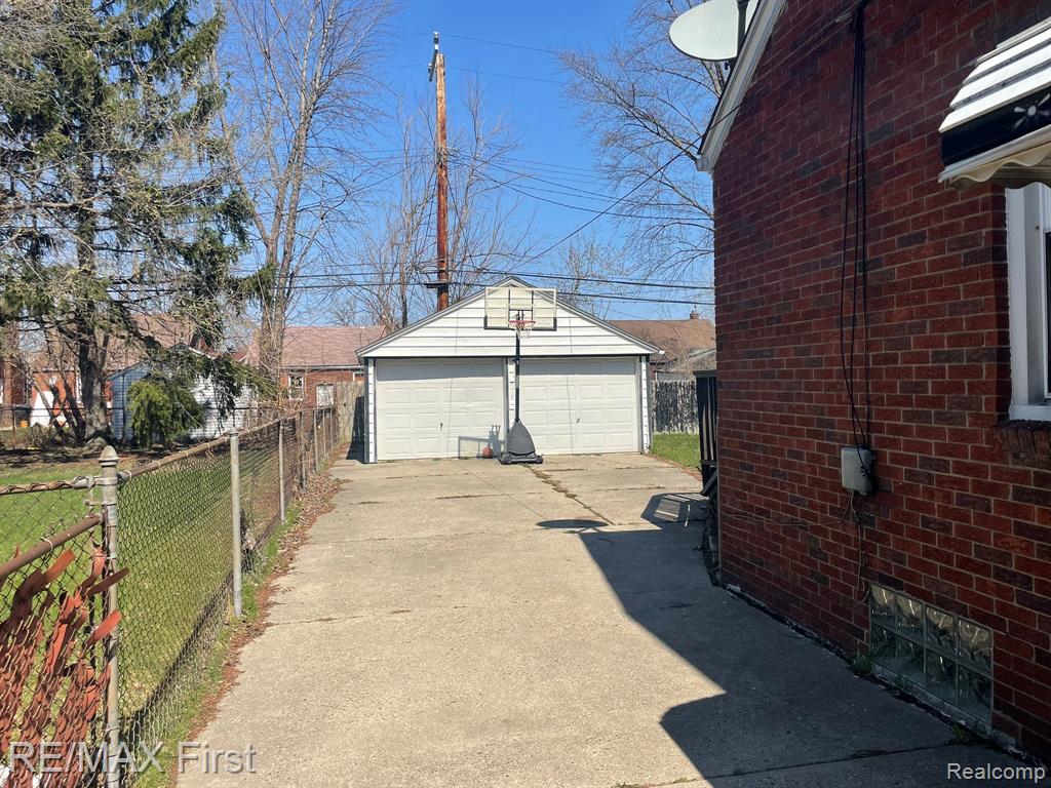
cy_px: 394
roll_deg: +1.4
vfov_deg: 53.1
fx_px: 789
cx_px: 526
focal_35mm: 26
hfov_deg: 67.3
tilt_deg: -0.9
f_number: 1.6
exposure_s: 1/4132
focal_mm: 4.2
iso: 32
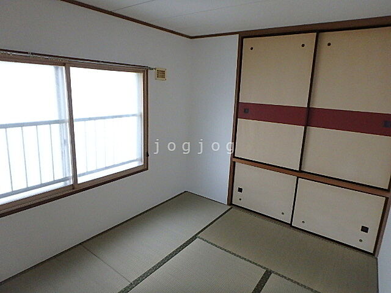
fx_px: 237
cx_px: 196
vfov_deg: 63.4
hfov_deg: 79.0
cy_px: 146
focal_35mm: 21
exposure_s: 1/125
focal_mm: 3.7
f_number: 3.5
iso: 800
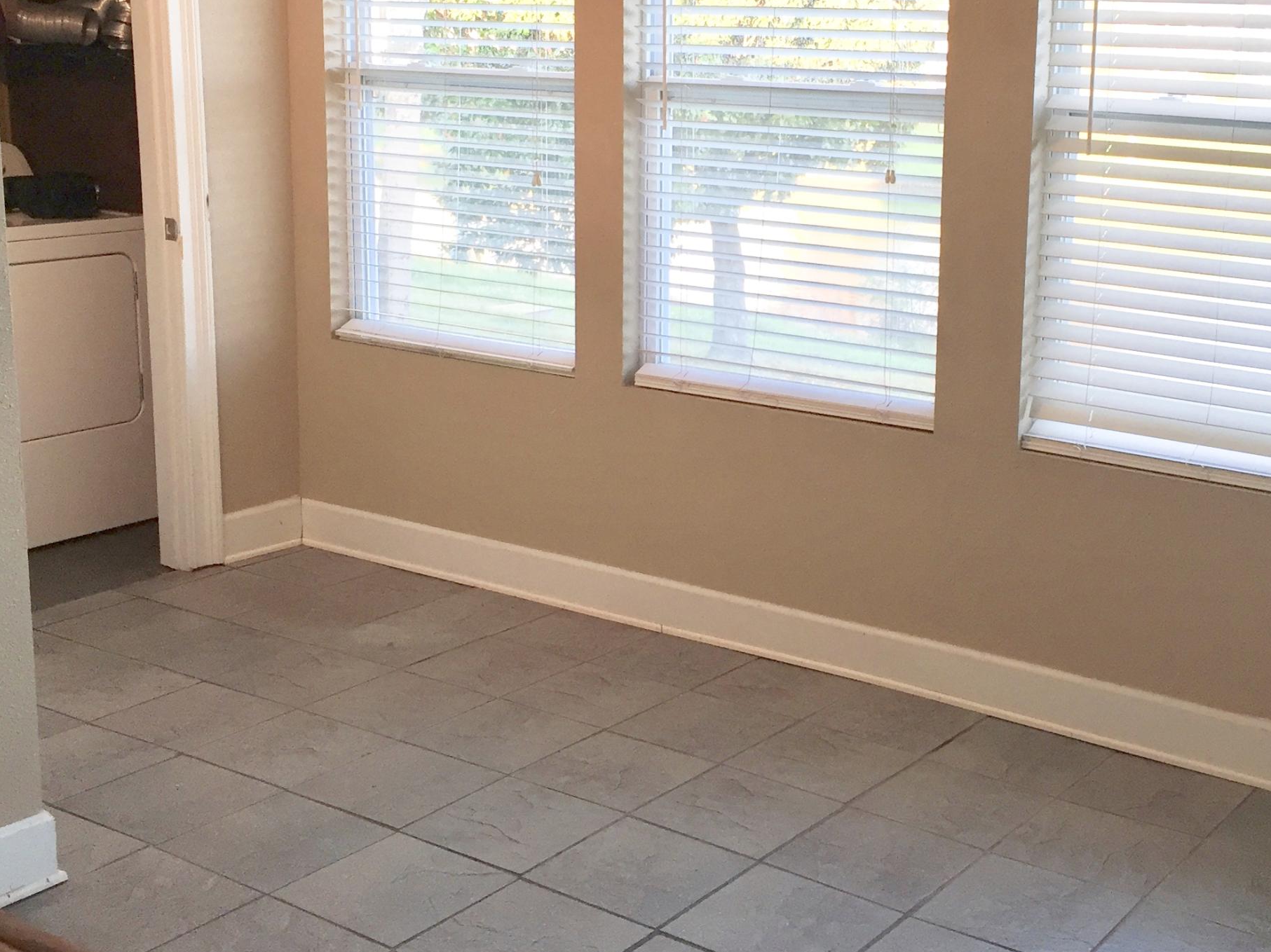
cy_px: 383
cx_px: 770
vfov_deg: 30.2
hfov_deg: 39.5
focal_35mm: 48
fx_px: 1762
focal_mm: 4.15
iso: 32
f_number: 2.2
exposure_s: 1/40
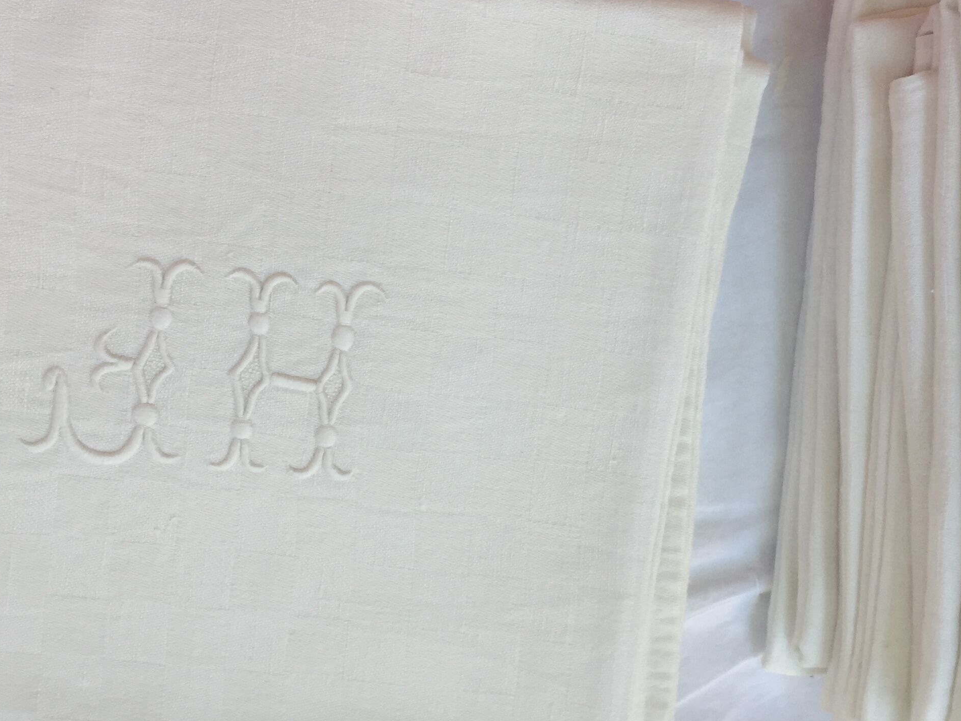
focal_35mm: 50
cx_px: 448
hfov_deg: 38.2
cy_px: 251
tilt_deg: -78.1
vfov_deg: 28.9
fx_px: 1388
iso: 32
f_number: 2.2
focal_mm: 4.15
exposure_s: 1/118
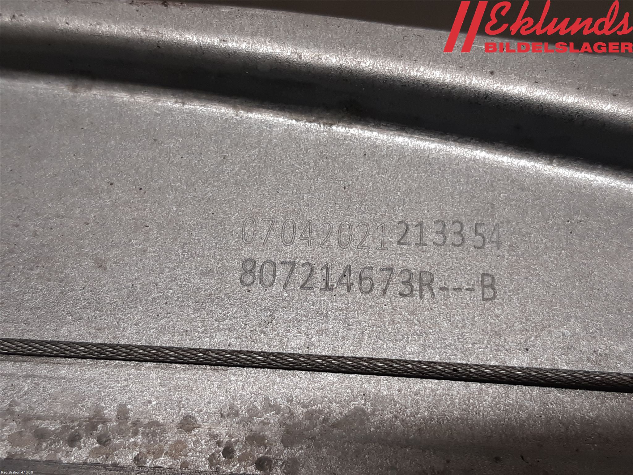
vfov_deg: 53.1
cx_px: 316
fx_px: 475
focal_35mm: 26
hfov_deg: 67.3
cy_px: 238
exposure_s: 1/100
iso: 64
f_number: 1.7
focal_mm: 3.93
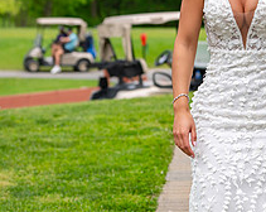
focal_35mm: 211
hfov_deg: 9.2
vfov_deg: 7.3
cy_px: 76
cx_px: 201
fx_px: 1658
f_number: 4
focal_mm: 70
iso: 400
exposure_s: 1/1600
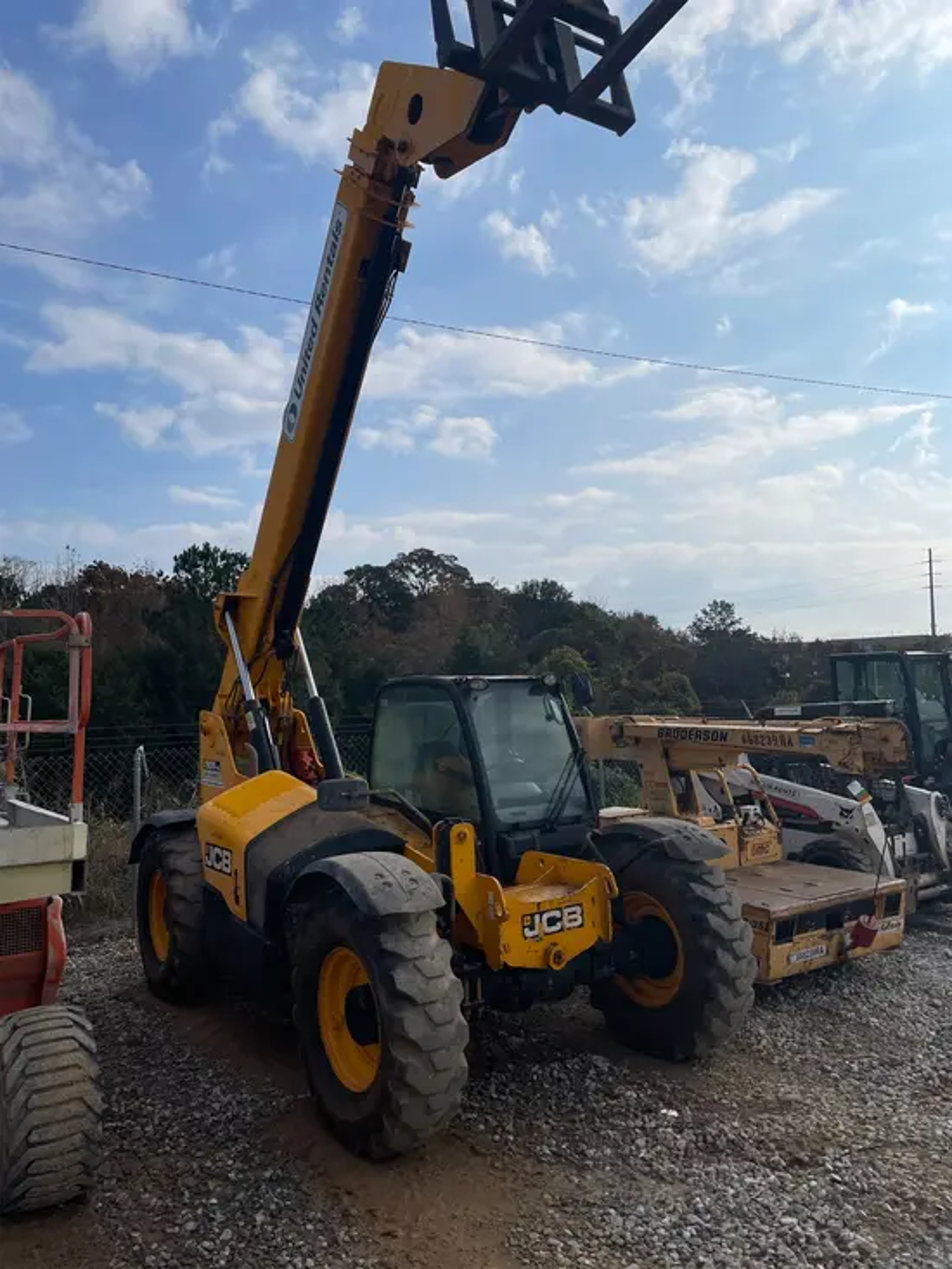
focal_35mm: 26
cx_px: 476
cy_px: 634
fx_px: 953
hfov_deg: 53.1
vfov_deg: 67.3
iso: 50
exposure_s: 1/13333
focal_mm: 4.2
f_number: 1.6
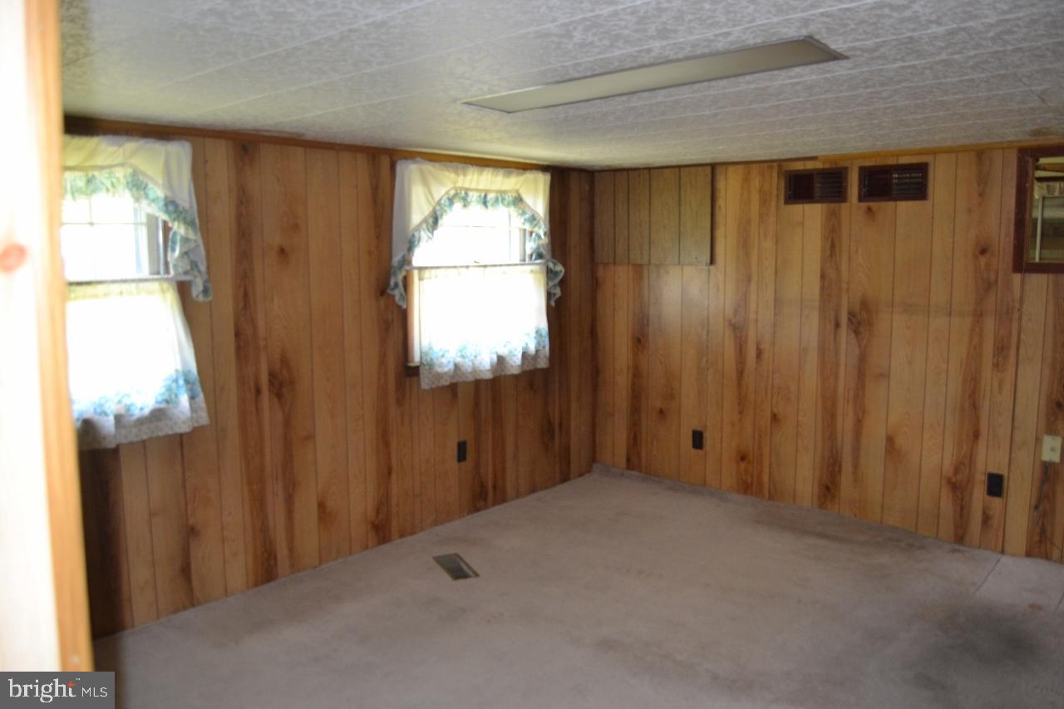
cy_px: 354
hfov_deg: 67.4
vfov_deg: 47.9
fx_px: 798
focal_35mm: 27
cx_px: 532
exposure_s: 1/60
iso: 560
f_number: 3.5
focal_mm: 18
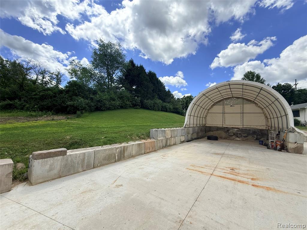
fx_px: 124
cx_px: 154
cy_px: 115
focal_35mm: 14
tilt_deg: +4.9
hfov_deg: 102.1
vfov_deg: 85.7
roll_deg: -0.4
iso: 64
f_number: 2.2
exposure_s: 1/1848
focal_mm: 2.22
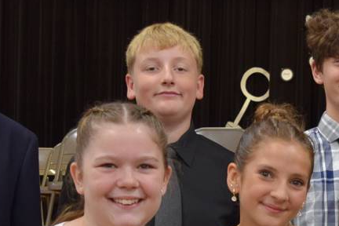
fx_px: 1130
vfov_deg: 10.9
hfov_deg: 16.7
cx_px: 341
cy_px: 360
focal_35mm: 120
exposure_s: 1/60
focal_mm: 18
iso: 500
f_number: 4
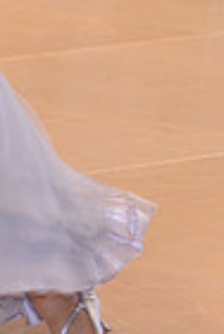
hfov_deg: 3.3
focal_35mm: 413
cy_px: -172
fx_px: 3835
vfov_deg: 4.9
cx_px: -118
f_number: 5.6
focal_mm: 100
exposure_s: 1/250
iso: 1250
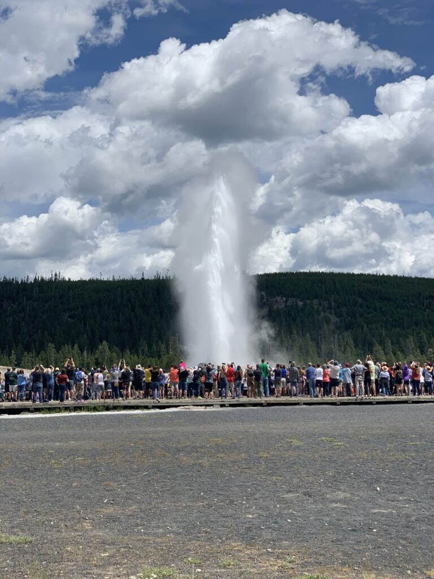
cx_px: 217
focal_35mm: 52
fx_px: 869
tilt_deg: +6.8
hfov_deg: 28.0
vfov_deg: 36.8
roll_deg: +1.3
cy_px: 290
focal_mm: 6
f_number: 2.4
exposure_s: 1/2398
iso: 16
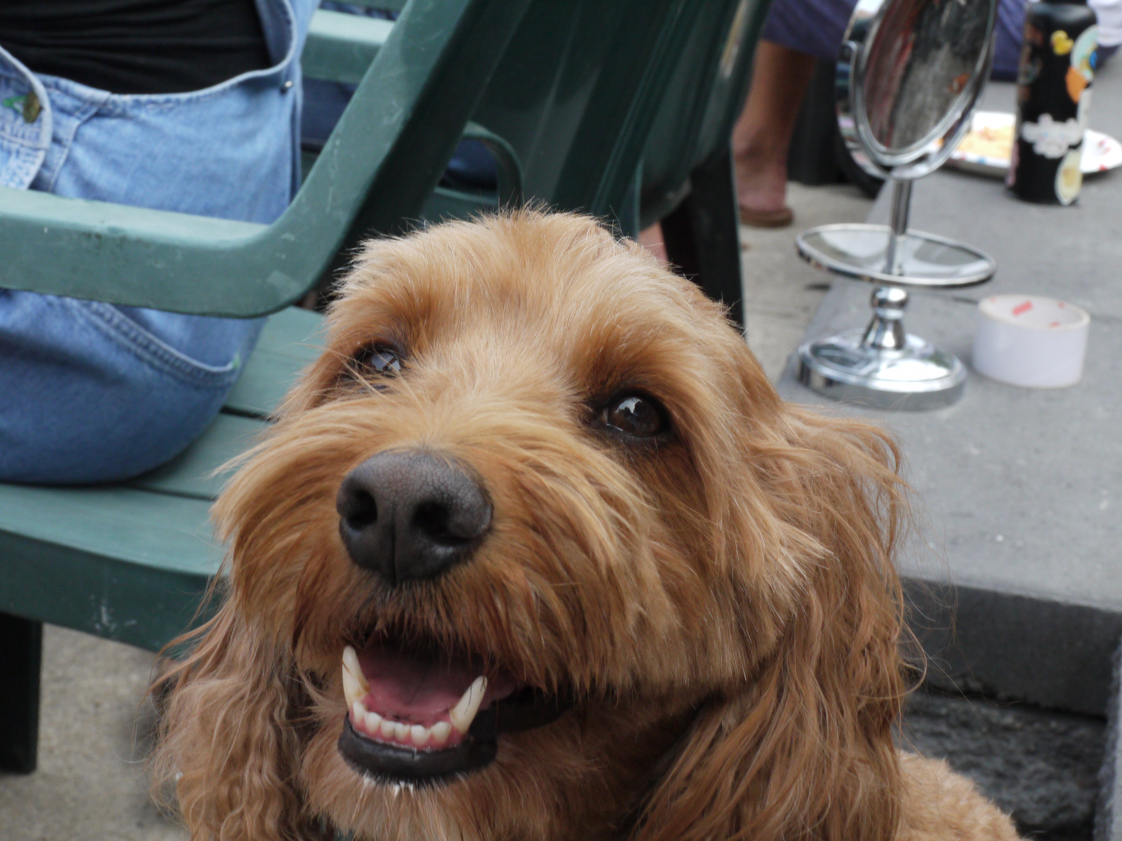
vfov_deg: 21.0
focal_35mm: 70
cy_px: 420
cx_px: 561
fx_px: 2269
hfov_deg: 27.8
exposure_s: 1/125
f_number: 14
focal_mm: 35
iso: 500
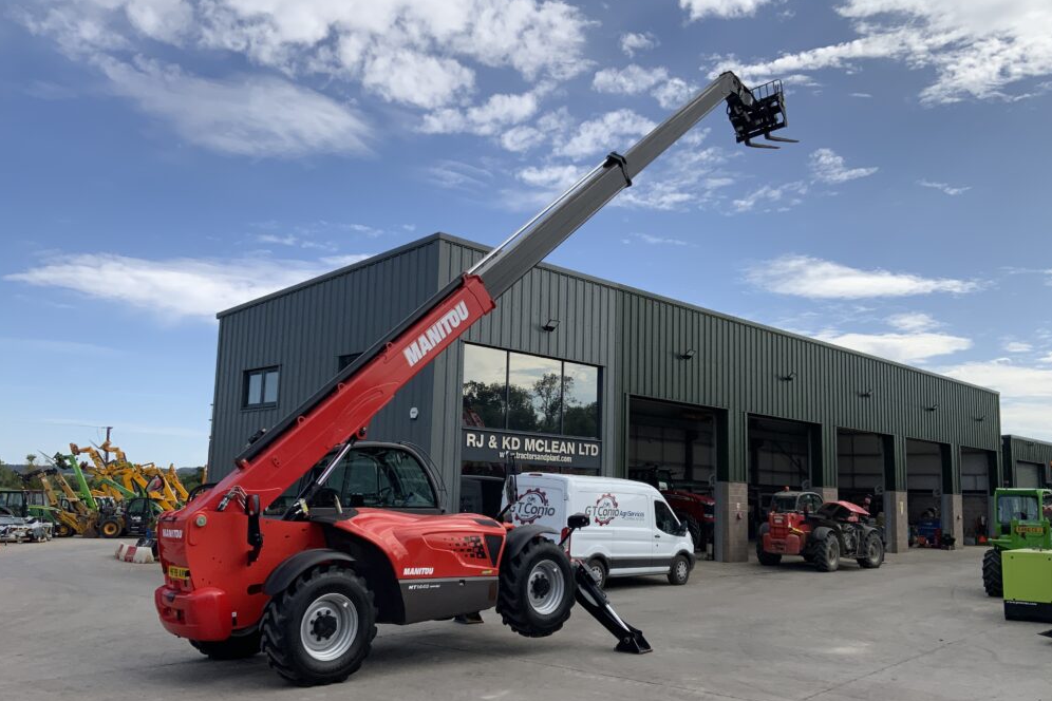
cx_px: 536
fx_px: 906
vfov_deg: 42.3
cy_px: 376
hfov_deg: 60.3
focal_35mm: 31
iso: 16
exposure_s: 1/2141
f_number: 1.8
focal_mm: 3
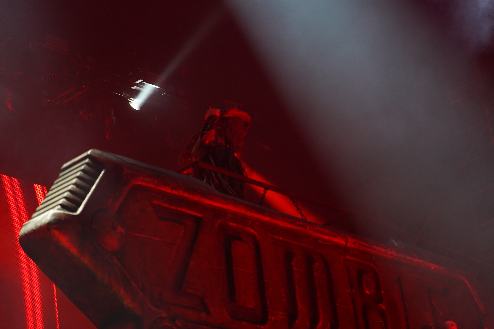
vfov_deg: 13.0
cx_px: 247
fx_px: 1441
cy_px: 164
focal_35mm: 105
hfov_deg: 19.5
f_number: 4
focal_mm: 105
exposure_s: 1/125
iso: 800
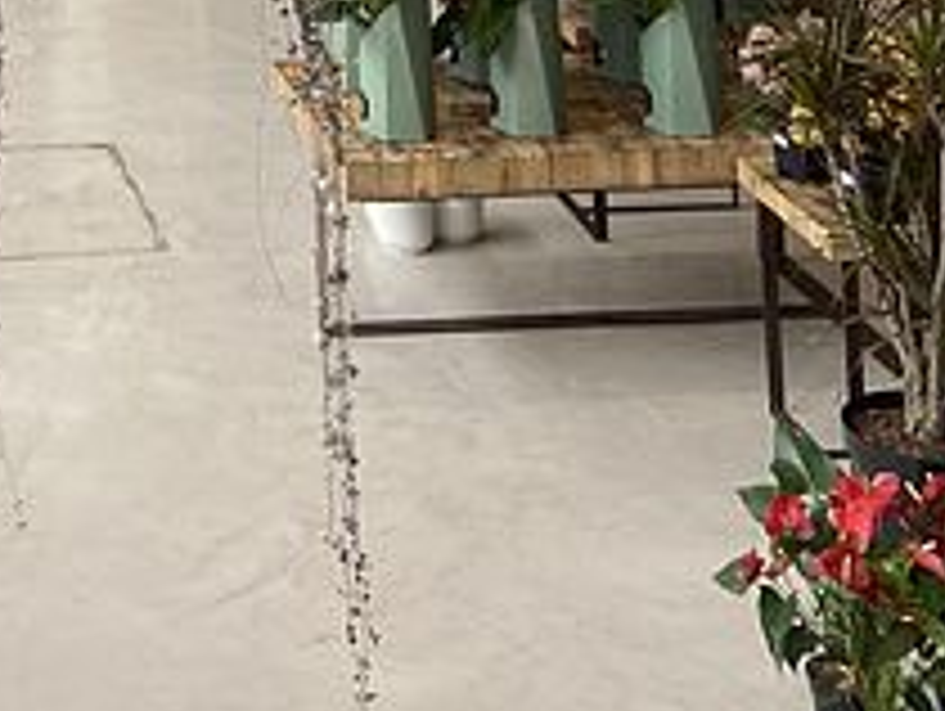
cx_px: -144
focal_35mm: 99
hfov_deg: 18.9
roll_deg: +1.6
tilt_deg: -1.1
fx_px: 2706
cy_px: -603
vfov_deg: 13.3
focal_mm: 4.25
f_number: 1.8
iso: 64
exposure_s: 1/122
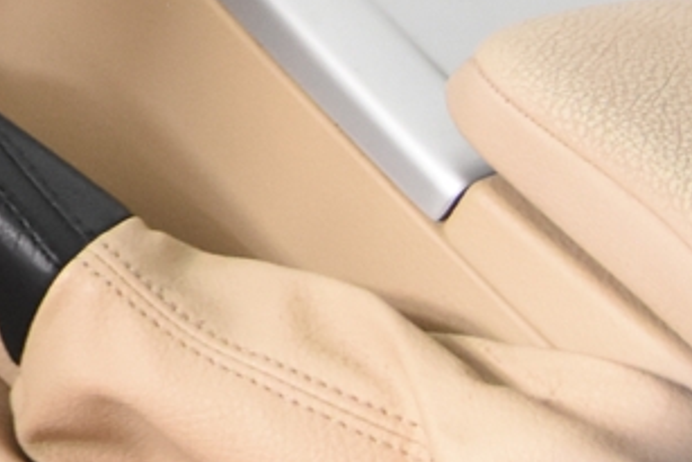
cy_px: -969
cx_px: -1267
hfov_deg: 8.0
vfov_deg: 5.7
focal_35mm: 225
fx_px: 4327
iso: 1600
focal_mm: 24
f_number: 3.2
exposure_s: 1/40
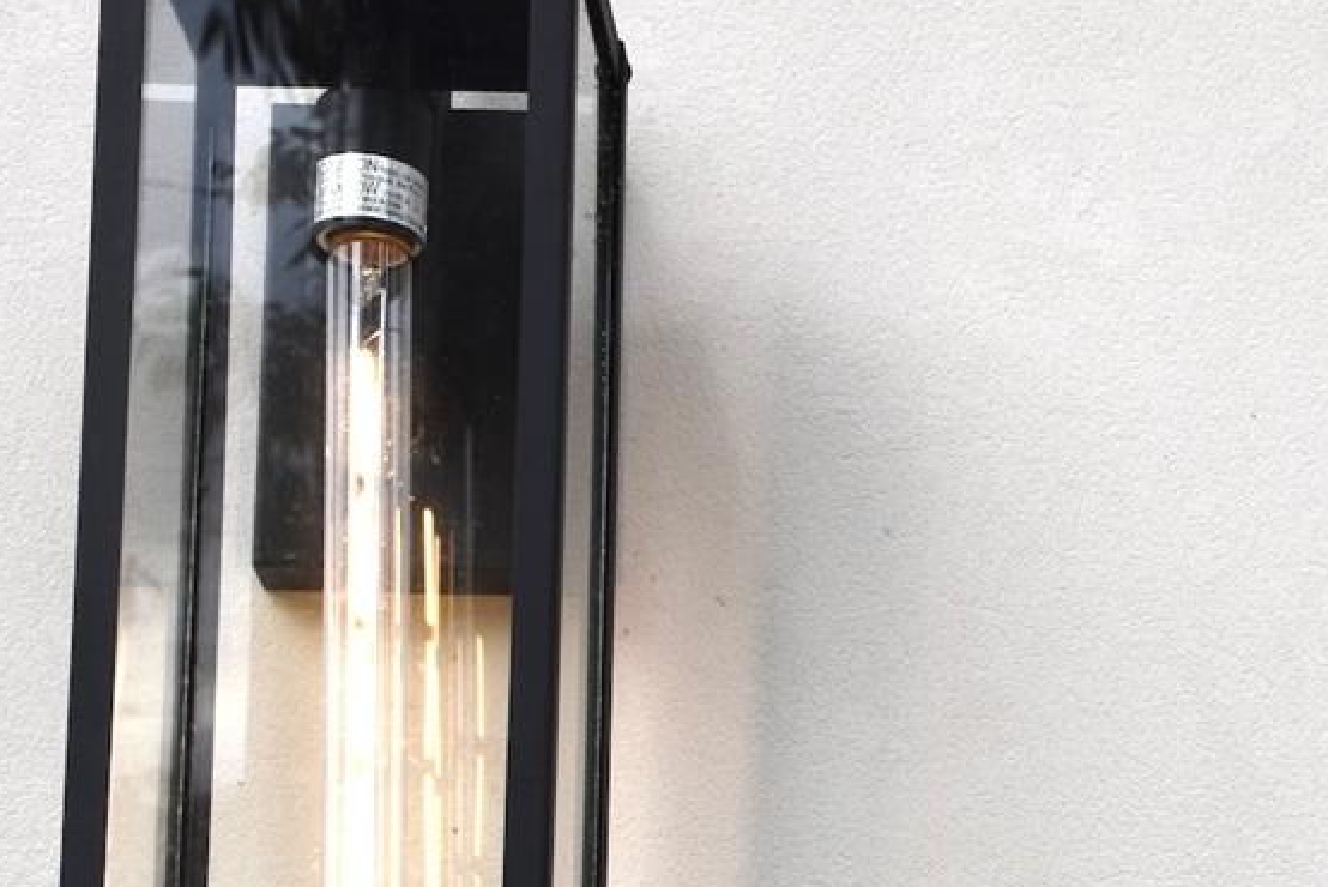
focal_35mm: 133
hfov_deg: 15.2
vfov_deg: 10.0
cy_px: 1316
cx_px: 1196
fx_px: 4909
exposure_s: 1/320
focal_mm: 32
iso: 200
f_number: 9
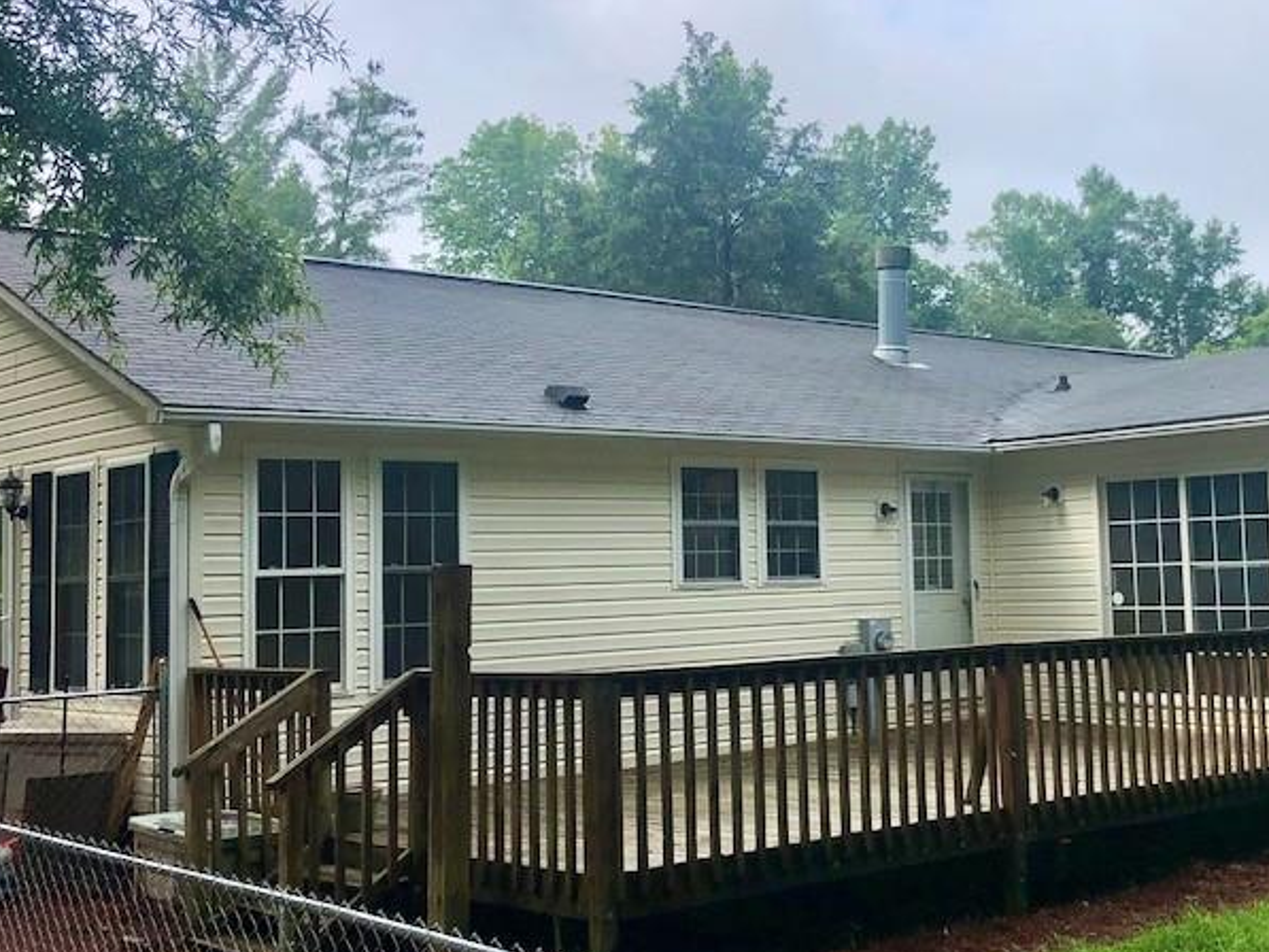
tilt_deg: +3.3
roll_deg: +1.4
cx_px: 782
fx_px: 1760
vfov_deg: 30.3
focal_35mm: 48
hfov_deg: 39.4
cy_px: 440
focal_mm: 4
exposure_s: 1/1845
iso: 20
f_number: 1.8
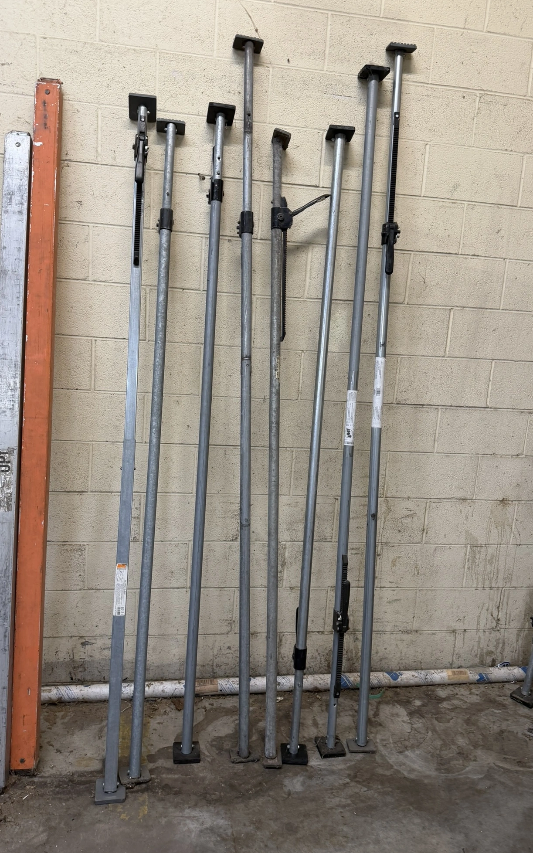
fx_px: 604
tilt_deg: -11.0
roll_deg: -3.0
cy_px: 419
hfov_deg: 47.6
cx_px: 254
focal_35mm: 26
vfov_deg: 70.4
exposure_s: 1/60
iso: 125
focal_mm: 6.76
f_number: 1.78
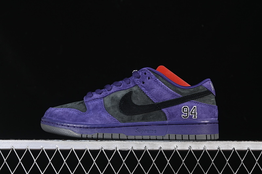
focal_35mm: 75
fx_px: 546
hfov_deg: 27.0
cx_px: 131
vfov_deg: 18.2
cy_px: 87
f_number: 6.3
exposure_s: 1/60
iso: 160
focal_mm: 50
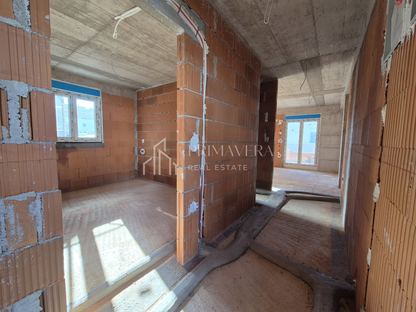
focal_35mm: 13
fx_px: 156
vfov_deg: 89.9
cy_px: 156
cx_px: 208
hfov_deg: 106.2
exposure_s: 1/50
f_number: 2.2
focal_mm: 2.2
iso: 64
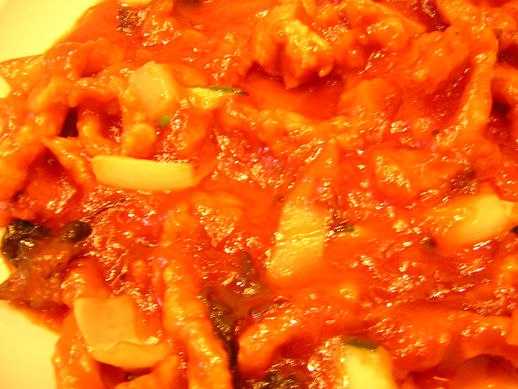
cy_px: 194
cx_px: 259
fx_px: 539
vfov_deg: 39.7
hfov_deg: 51.4
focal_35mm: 36
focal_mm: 4.7
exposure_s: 1/3.6
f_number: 2.6
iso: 196
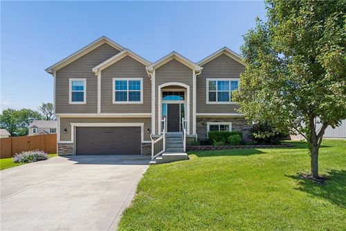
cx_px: 173
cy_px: 116
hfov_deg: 93.3
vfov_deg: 70.4
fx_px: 163
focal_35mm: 17
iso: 640
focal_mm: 17
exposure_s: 1/800
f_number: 6.3
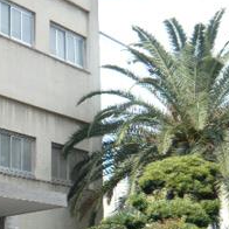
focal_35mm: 81
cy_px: 180
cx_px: -67
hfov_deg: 19.7
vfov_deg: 21.2
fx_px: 606
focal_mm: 4.6
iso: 100
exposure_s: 1/250
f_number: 2.8
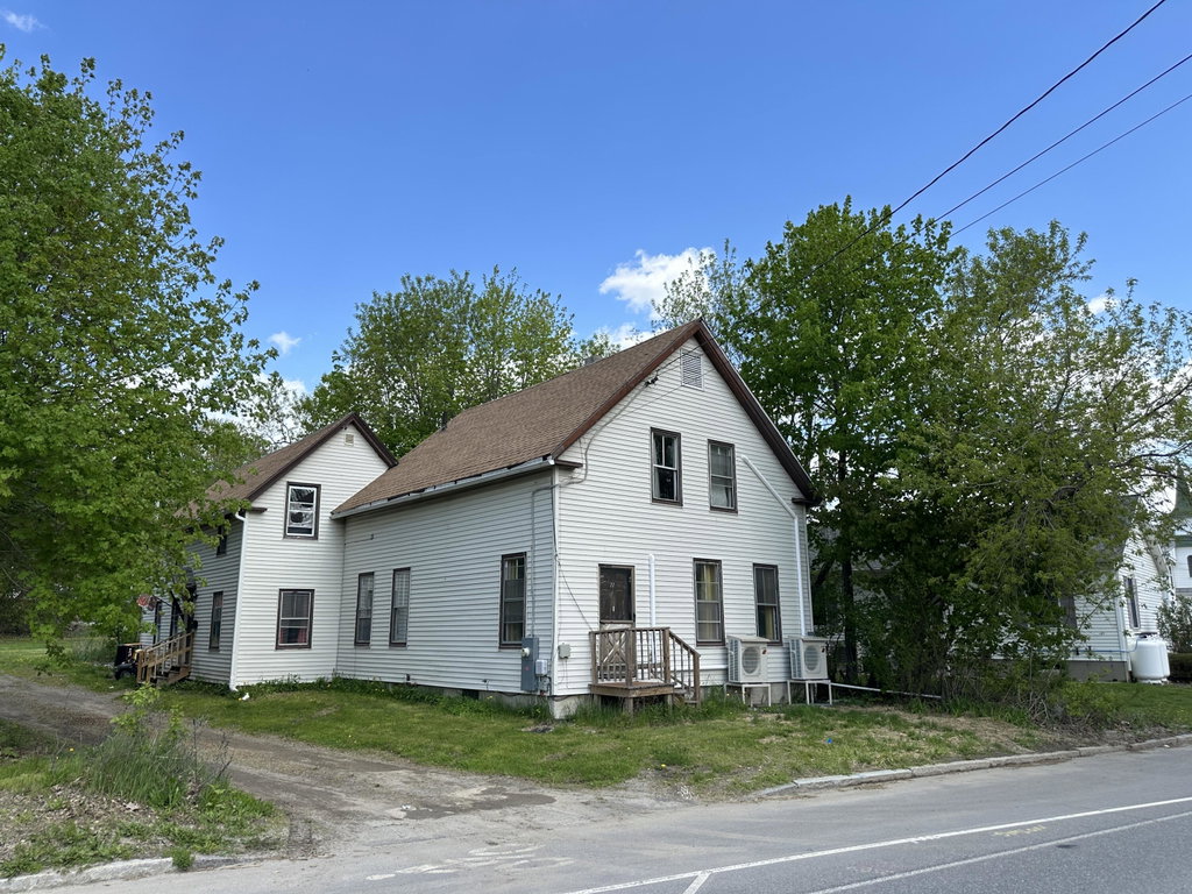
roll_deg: -0.7
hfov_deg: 71.6
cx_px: 596
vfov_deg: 56.8
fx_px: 826
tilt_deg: +11.9
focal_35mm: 24
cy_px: 447
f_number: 1.78
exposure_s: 1/2353
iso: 80
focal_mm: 6.86
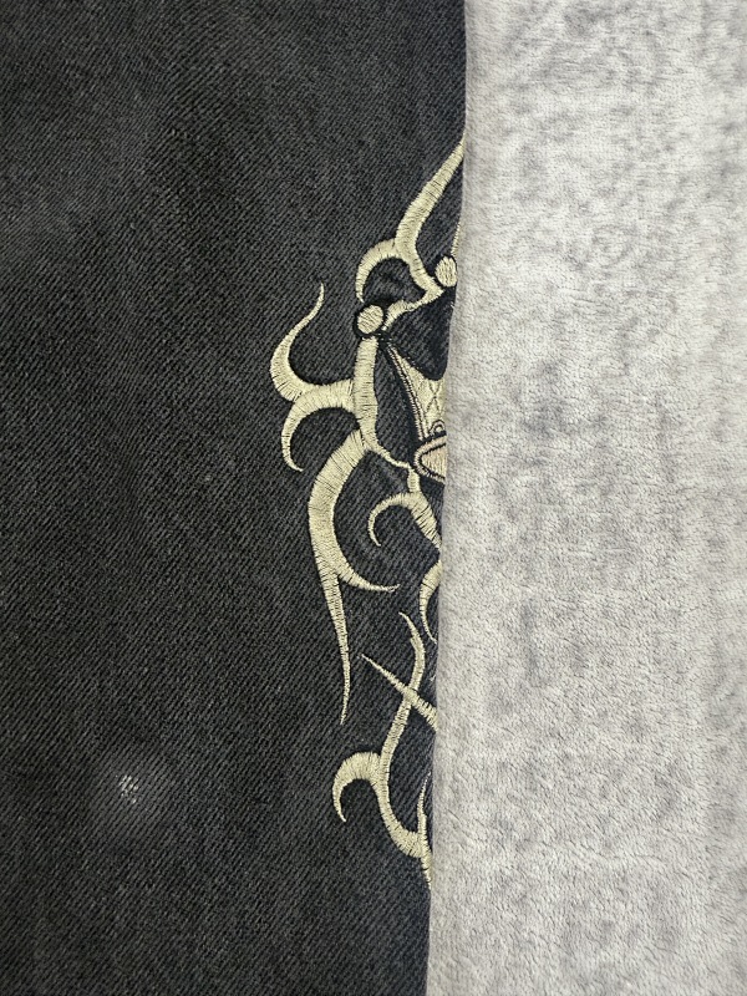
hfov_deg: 56.8
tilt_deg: -83.0
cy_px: 498
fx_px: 691
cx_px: 374
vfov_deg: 71.6
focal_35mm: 24
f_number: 2.2
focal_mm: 2.22
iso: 125
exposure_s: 1/50
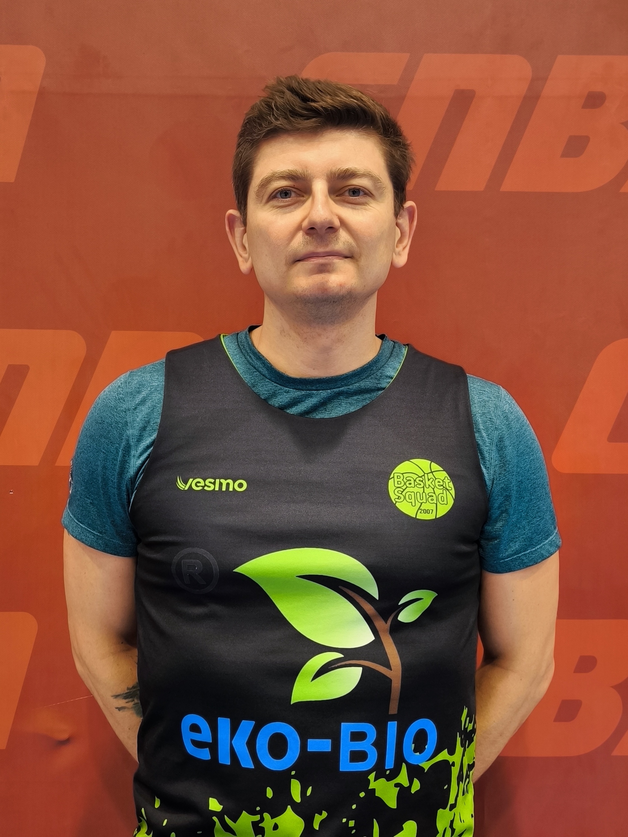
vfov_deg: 61.7
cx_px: 314
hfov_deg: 48.2
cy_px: 418
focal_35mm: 29
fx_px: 701
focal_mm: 6.92
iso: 250
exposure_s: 1/50.3
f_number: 1.9
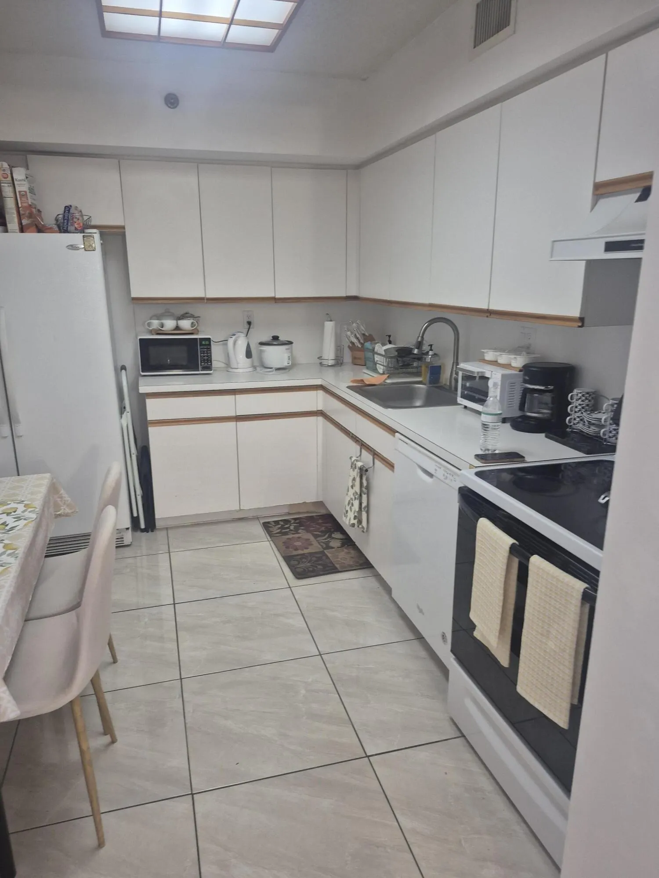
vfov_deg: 73.9
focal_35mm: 23
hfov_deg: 58.9
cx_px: 330
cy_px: 439
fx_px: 584
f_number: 1.8
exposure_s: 1/34
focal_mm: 5.4
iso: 320
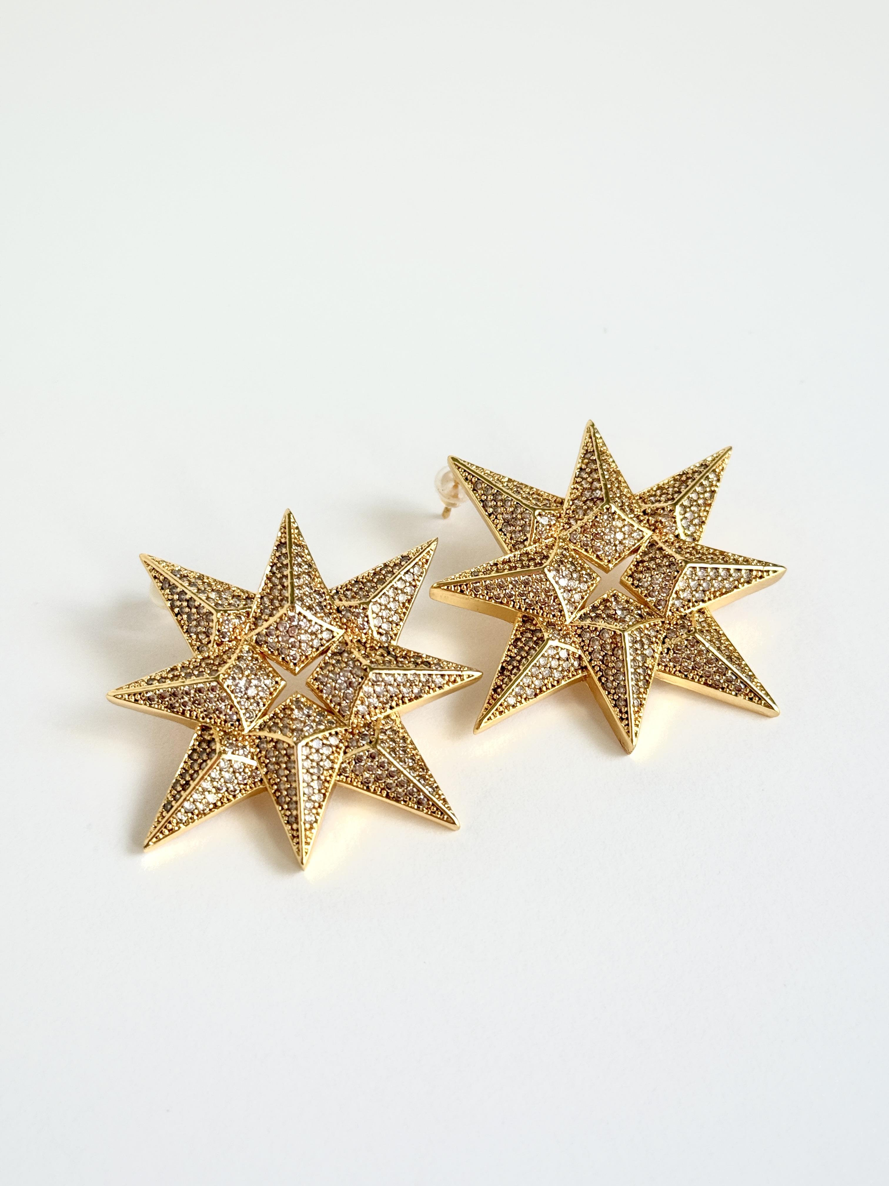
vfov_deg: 39.7
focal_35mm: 48
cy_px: 593
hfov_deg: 30.3
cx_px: 444
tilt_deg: -49.7
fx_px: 1644
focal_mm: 6.76
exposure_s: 1/80
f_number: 1.78
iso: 100
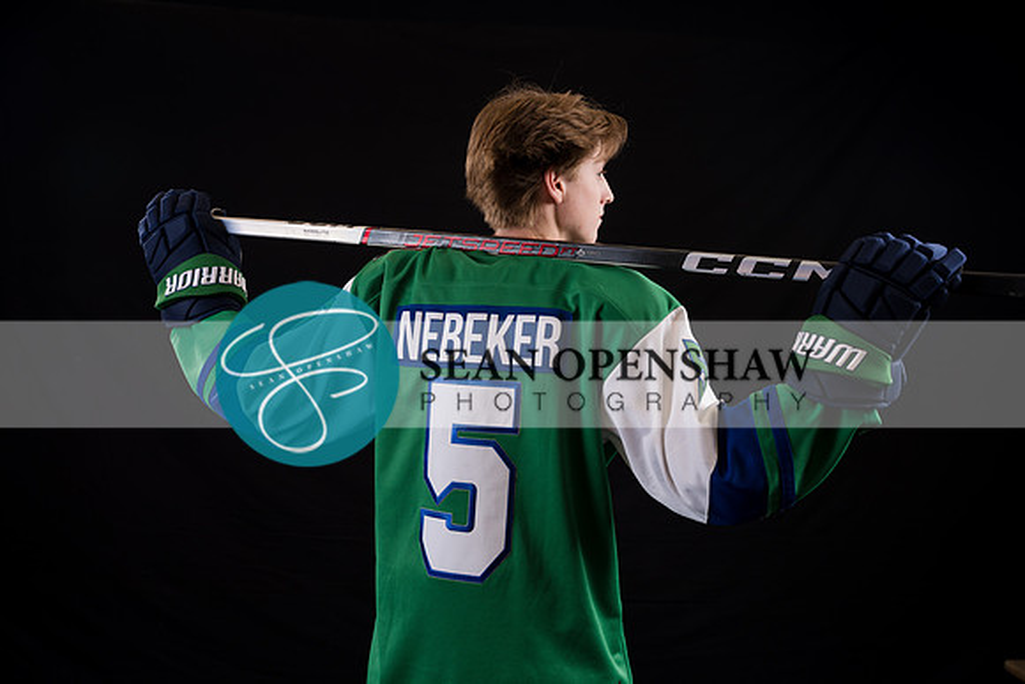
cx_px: 512
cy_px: 342
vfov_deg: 30.1
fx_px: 1270
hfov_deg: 43.9
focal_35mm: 45
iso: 80
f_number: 4
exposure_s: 1/160
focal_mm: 44.6
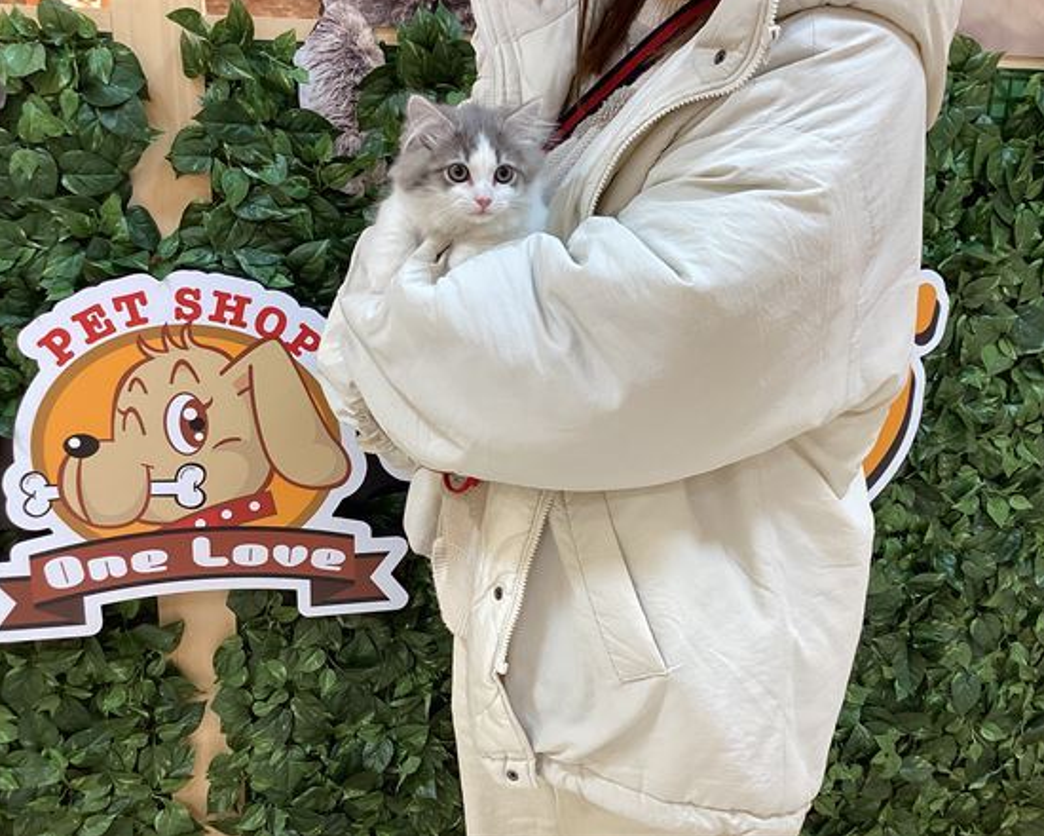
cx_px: 520
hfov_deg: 54.2
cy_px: 410
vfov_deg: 44.5
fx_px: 1020
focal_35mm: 33
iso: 50
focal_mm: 3.3
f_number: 2.4
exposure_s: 1/60
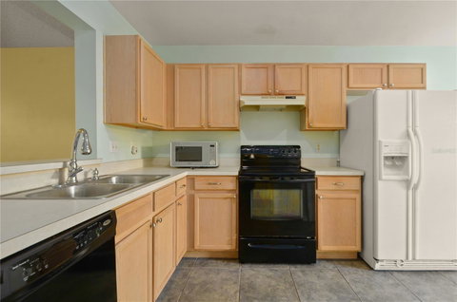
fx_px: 190
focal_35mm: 15
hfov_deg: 100.5
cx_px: 228
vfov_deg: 77.1
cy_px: 151
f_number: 8
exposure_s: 1/1.67
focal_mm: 10
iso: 200
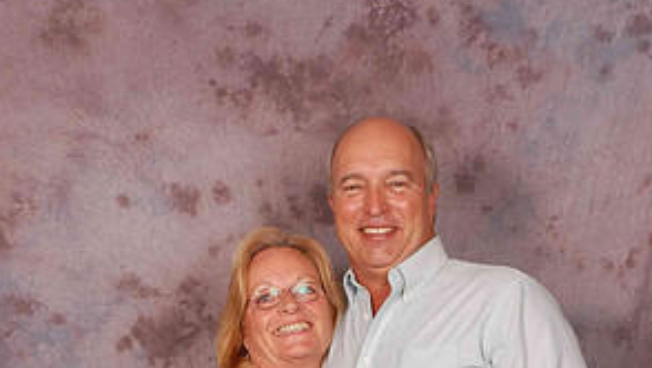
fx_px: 1661
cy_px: 483
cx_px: 327
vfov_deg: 12.3
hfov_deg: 22.2
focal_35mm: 96
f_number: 10
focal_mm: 40
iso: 200
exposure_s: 1/125
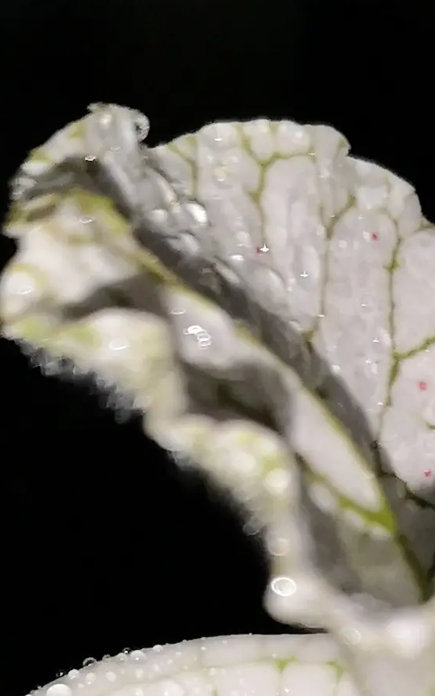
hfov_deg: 11.2
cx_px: 275
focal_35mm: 117
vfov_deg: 16.3
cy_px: 1029
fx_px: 2218
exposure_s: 1/100
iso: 500
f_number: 1.8
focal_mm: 5.58
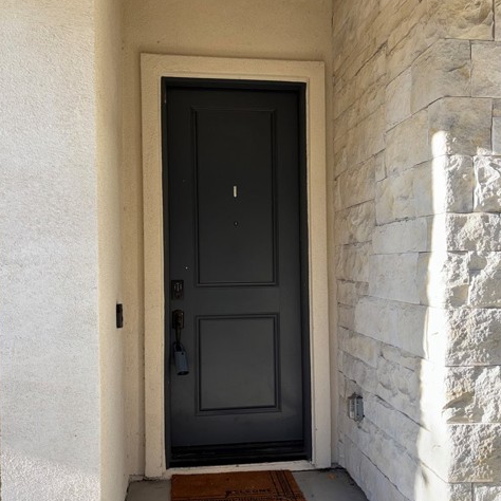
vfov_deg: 52.5
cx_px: 250
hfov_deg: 52.5
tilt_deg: -0.4
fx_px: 508
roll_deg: +0.0
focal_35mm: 31
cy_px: 263
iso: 50
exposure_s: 1/481
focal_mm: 5.96
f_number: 1.6
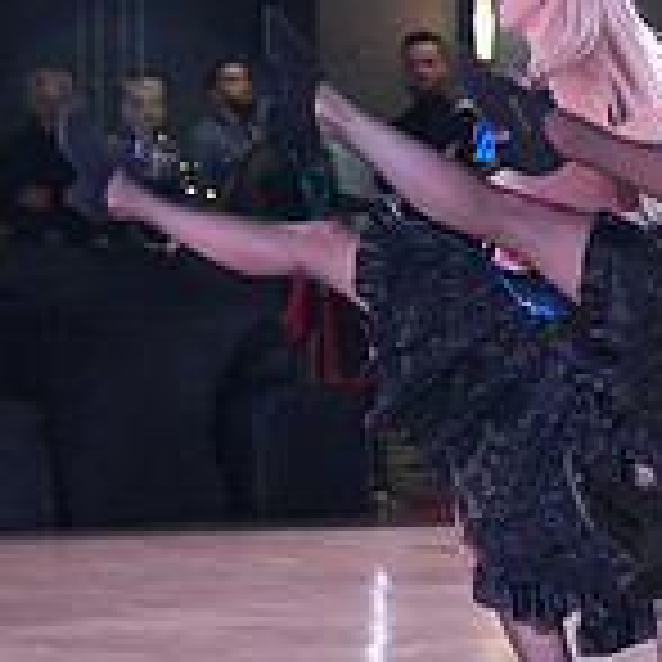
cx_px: 1126
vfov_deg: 5.7
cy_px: 313
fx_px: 6686
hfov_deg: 5.6
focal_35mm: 309
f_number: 5.6
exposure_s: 1/250
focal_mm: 92
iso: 5000
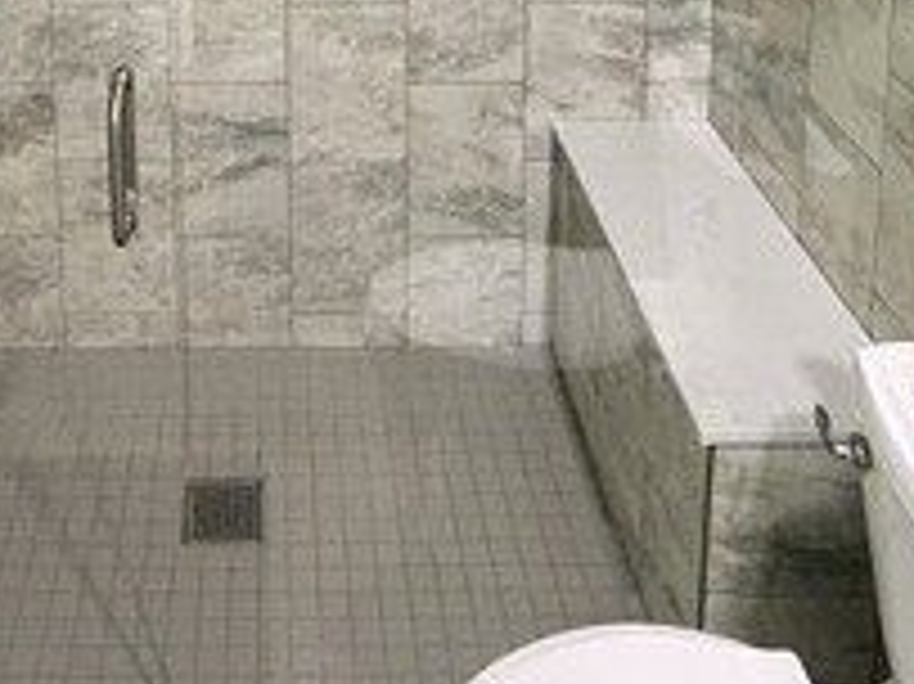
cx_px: 241
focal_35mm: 46
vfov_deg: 25.0
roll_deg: +1.7
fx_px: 1214
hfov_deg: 40.2
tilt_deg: -8.4
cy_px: -310
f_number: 2.2
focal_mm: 2.22
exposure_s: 1/60
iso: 500
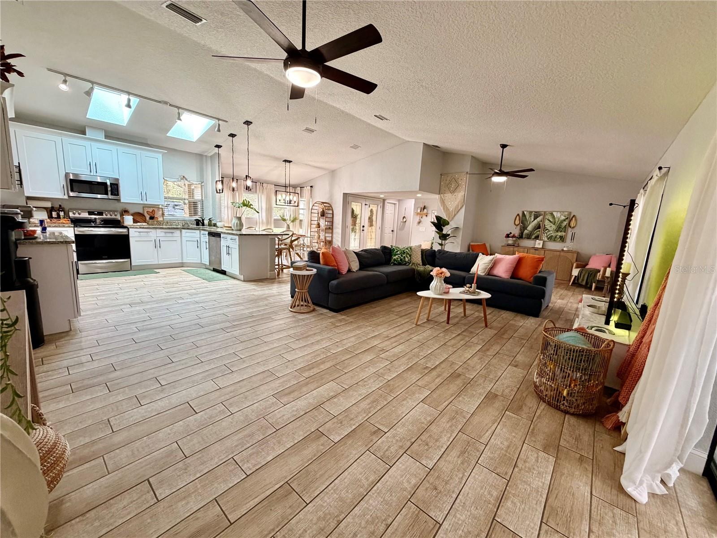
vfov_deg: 85.7
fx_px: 290
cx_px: 358
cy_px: 269
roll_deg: -2.9
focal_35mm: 14
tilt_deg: -9.1
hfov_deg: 102.1
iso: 320
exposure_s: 1/120
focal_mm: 2.22
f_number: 2.2
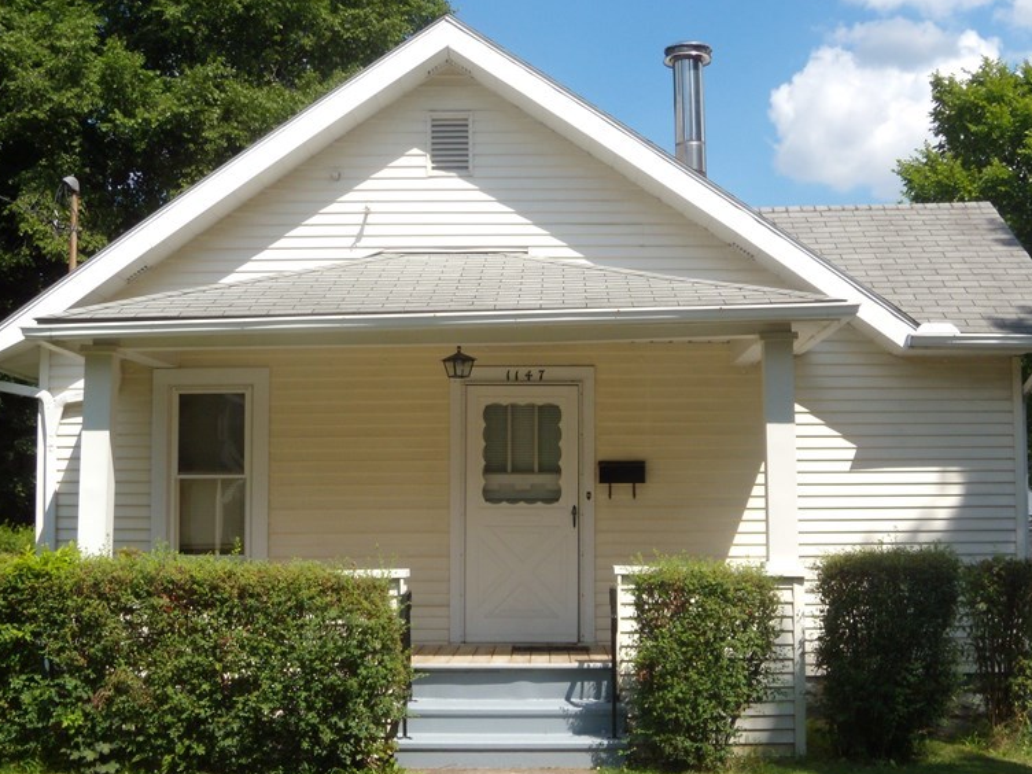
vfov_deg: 29.6
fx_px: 1461
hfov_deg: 38.9
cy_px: 483
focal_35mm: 49
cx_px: 532
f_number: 8.5
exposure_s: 1/160
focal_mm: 6.4
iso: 80
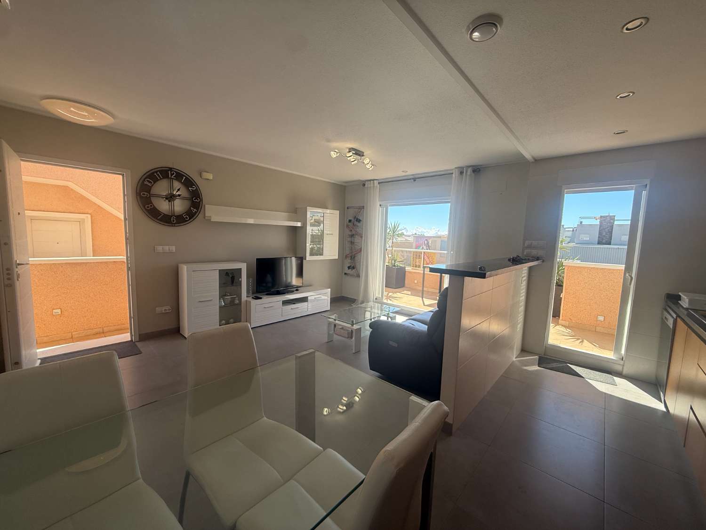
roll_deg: -2.3
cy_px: 265
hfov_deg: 102.1
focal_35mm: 14
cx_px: 353
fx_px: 286
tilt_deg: -6.0
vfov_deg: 85.7
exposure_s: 1/564
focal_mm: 2.22
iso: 64
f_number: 2.2
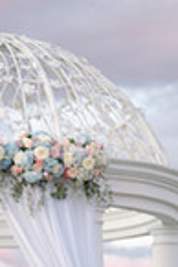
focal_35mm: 155
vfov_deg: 12.5
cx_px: -17
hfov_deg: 8.8
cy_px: 409
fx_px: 1147
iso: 100
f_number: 1.8
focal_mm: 50
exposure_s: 1/60
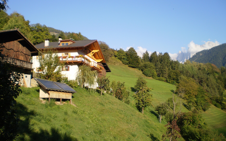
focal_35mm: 39
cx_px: 112
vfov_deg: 32.7
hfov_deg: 50.4
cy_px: 76
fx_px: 240
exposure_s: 1/800
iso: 64
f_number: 3.1
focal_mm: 6.3
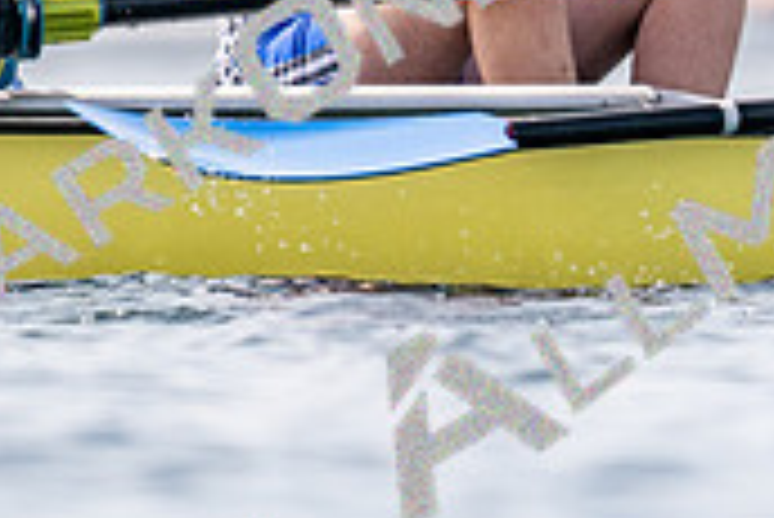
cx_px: 1296
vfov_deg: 0.5
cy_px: -167
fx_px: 65220
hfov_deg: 0.7
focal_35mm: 3031
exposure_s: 1/2500
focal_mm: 600
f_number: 4
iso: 180
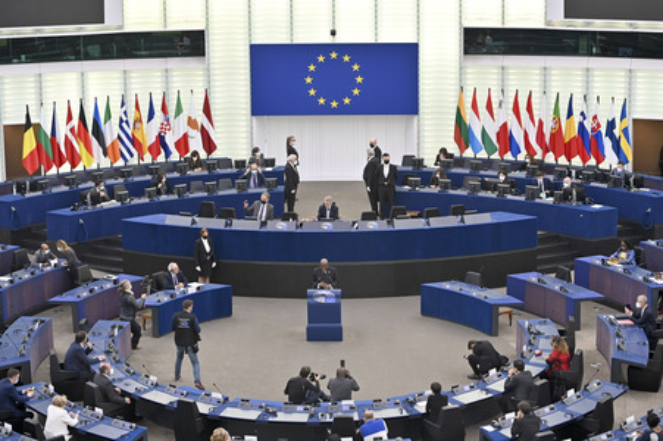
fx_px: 1288
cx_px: 332
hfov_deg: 28.9
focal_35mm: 70
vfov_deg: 19.4
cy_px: 220
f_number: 2.8
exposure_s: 1/320
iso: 1000
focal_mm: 70
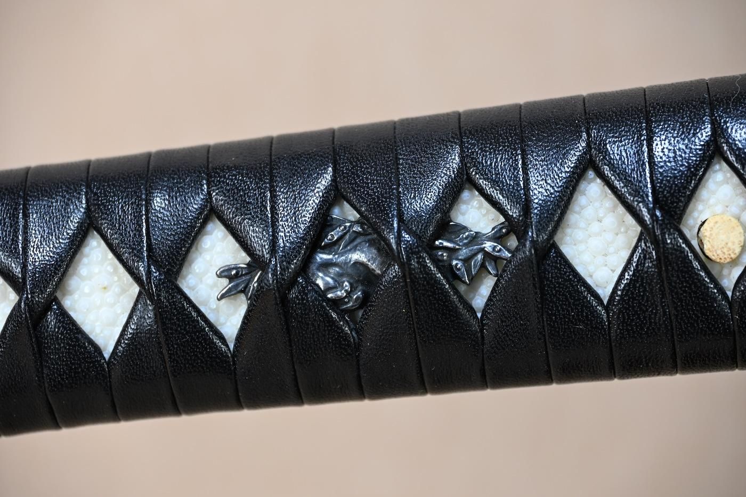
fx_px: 3574
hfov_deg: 11.9
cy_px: 248
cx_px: 373
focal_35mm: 172
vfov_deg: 8.0
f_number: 6
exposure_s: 1/2
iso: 140
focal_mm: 115
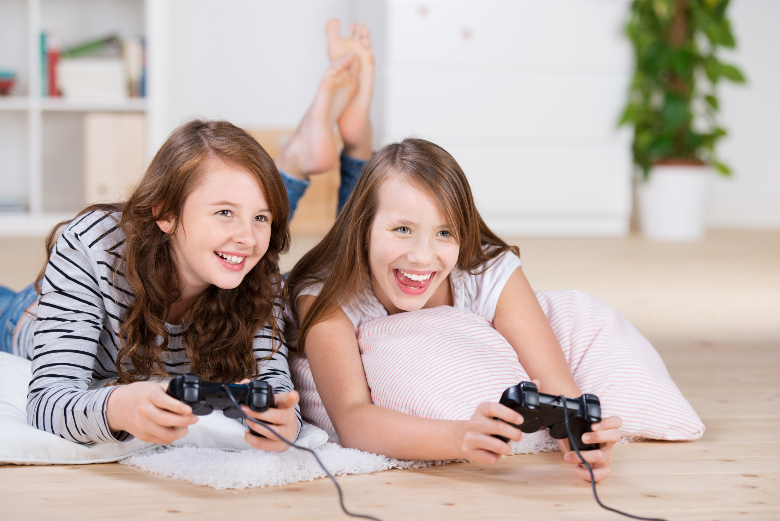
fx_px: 2384
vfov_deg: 12.5
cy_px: 260
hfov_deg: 18.6
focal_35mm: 110
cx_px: 390
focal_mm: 110
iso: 100
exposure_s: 1/200
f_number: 3.2
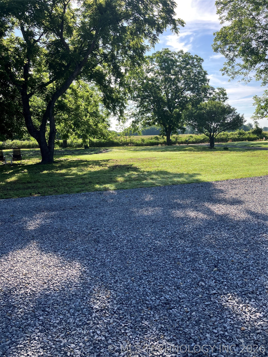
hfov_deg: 49.7
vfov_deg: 63.4
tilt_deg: -8.3
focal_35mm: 28
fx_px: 289
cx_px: 134
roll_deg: +1.0
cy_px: 178
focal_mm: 3.99
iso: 32
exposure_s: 1/540
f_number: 1.8
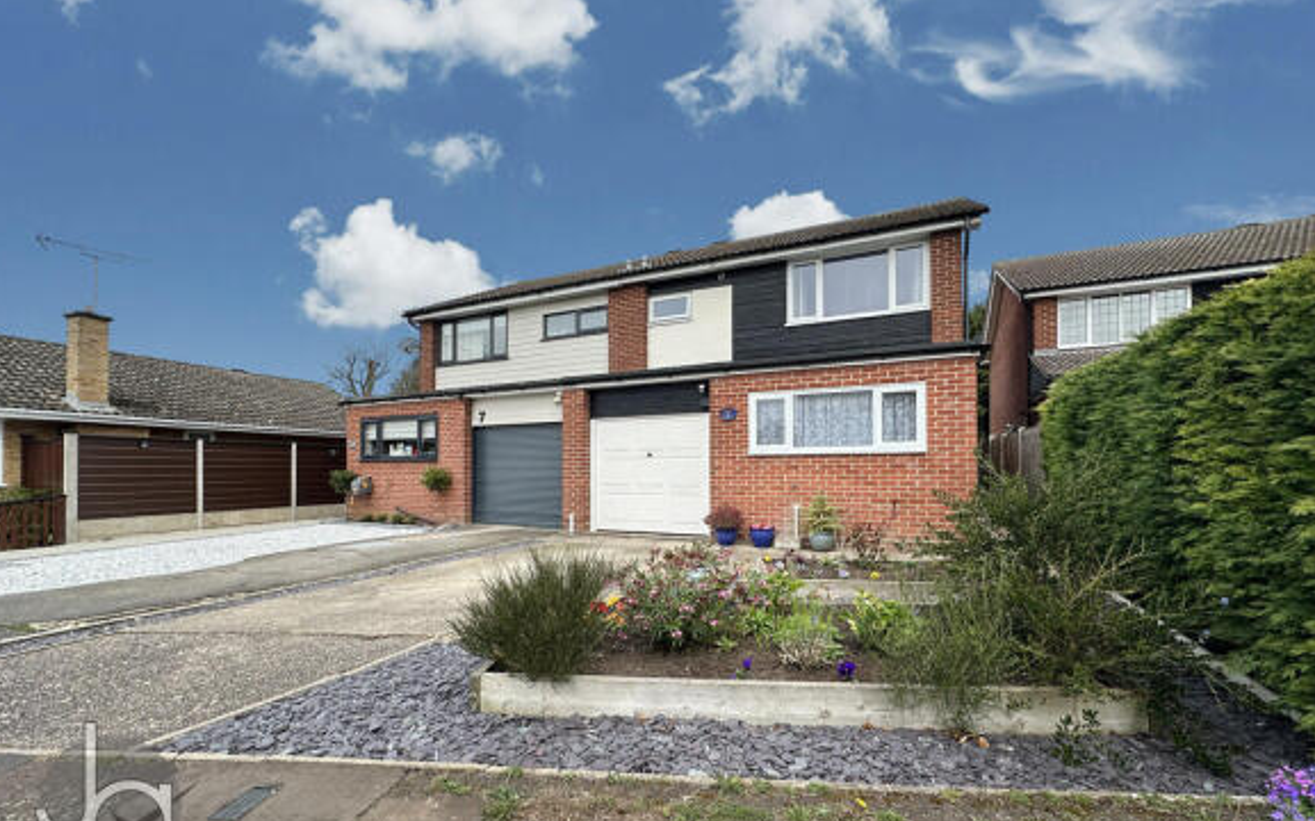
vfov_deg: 74.6
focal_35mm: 15
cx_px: 653
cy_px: 439
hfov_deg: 101.5
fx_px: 537
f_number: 2.2
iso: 50
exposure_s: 1/831
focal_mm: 2.22
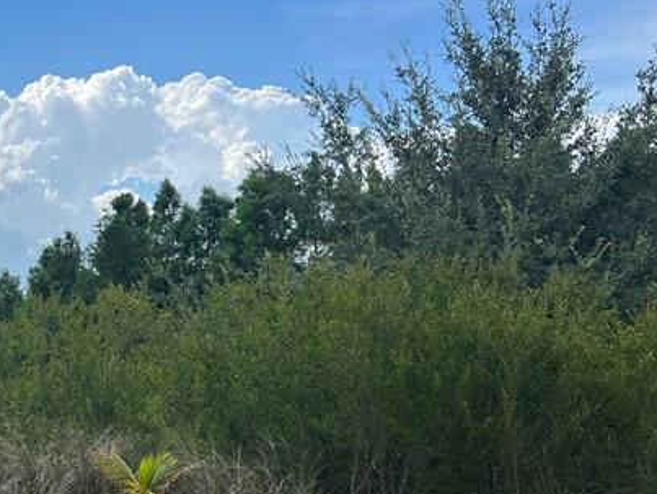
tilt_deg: -2.4
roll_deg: -0.2
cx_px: -161
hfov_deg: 25.8
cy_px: 414
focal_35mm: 66
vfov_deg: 21.9
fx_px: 1254
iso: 50
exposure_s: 1/4831
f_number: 1.5
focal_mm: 5.7
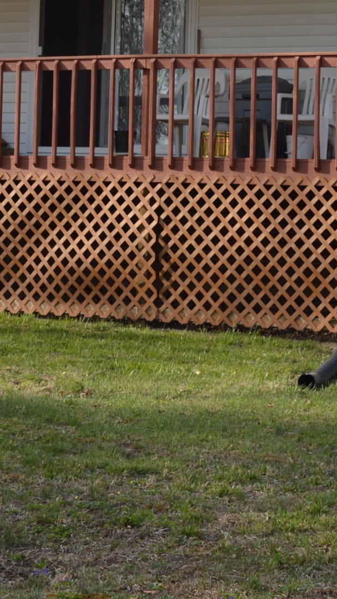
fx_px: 2049
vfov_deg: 16.4
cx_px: 124
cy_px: 74
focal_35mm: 129
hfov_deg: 9.4
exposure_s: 1/200
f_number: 6.3
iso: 100
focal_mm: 30
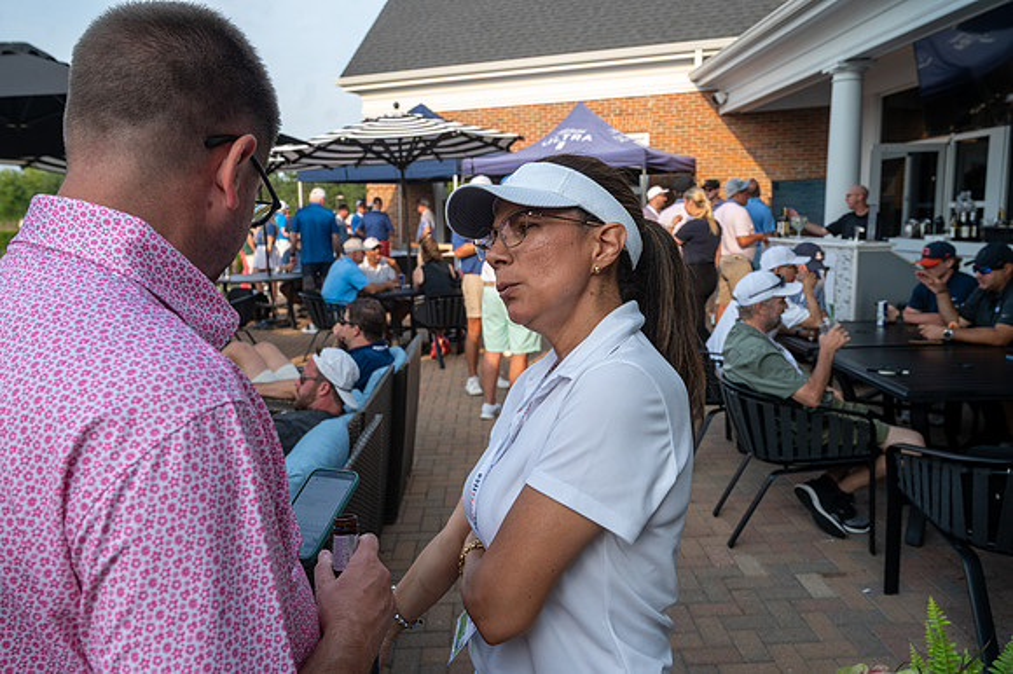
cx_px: 506
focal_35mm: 28
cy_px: 337
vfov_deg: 46.4
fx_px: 787
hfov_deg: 65.5
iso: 250
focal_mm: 28
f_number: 6.3
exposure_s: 1/320
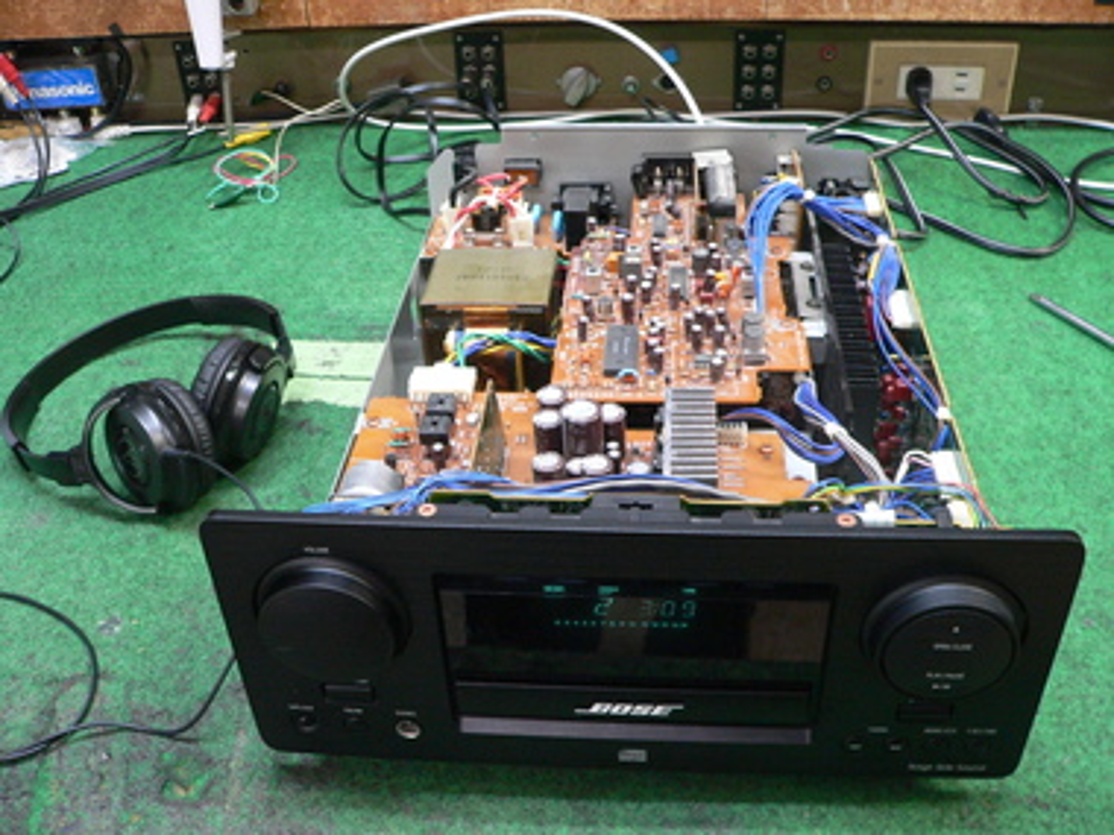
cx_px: 557
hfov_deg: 51.4
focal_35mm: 36
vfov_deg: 39.7
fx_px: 1159
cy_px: 418
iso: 200
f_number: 2.8
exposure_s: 1/10
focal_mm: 6
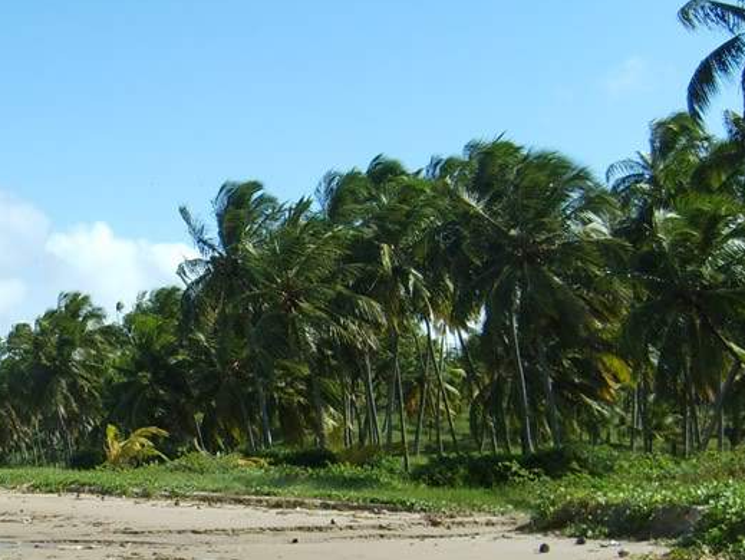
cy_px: 428
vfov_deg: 21.1
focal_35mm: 69
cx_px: 56
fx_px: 1486
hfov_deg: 27.0
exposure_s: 1/1000
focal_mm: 5.8
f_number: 2.8
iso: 50
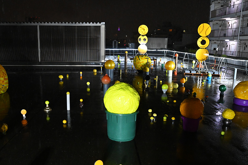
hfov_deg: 55.7
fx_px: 234
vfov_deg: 38.7
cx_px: 111
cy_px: 99
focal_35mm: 34
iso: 3200
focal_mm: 18
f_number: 2.8
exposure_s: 1/200
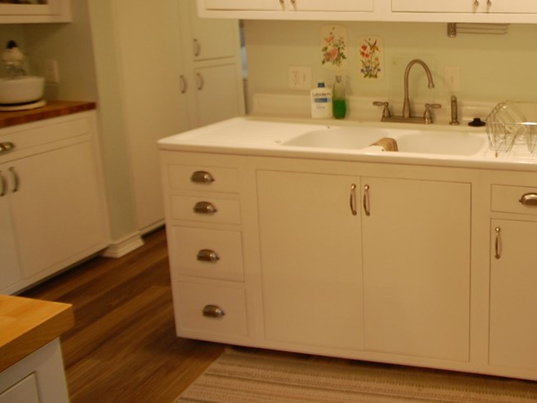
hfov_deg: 53.2
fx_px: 434
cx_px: 509
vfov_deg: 47.3
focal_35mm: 28
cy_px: 87
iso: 400
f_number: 4
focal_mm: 10
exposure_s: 1/60
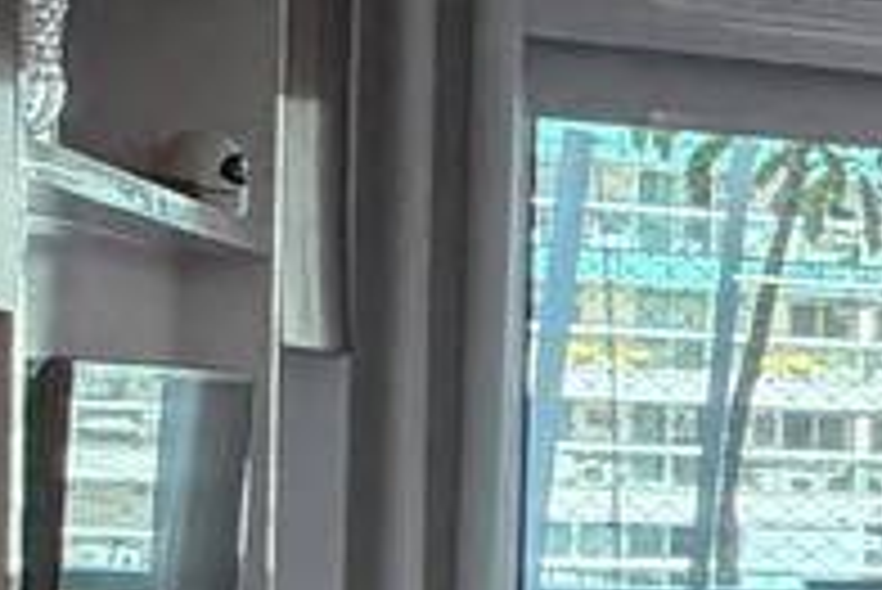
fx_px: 2623
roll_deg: -2.6
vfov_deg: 12.7
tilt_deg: -1.6
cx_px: 2844
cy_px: 545
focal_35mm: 107
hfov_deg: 10.5
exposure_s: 1/120
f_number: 2.2
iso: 32
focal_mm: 2.22
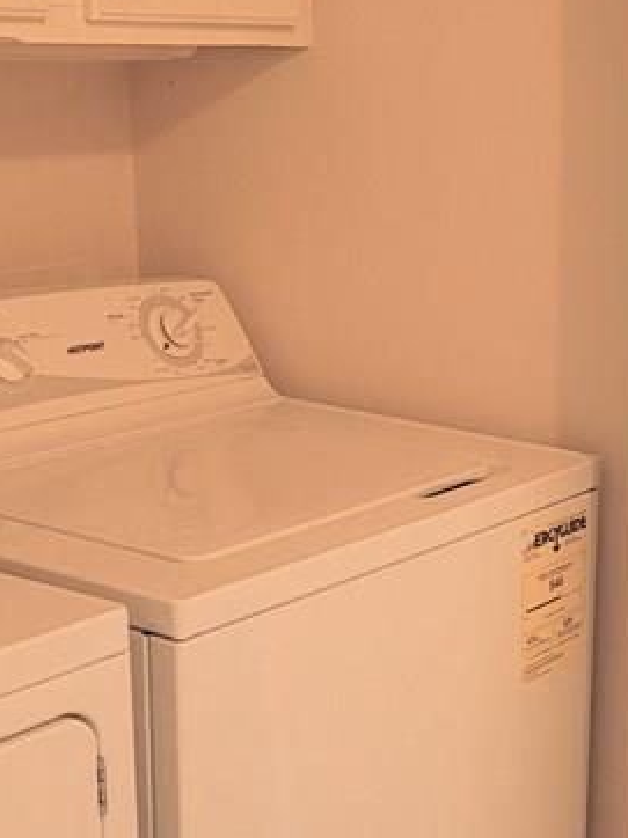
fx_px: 1671
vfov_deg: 28.1
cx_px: 605
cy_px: 488
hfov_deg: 20.7
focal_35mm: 69
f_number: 1.8
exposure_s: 1/39
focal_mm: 5.4
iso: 160
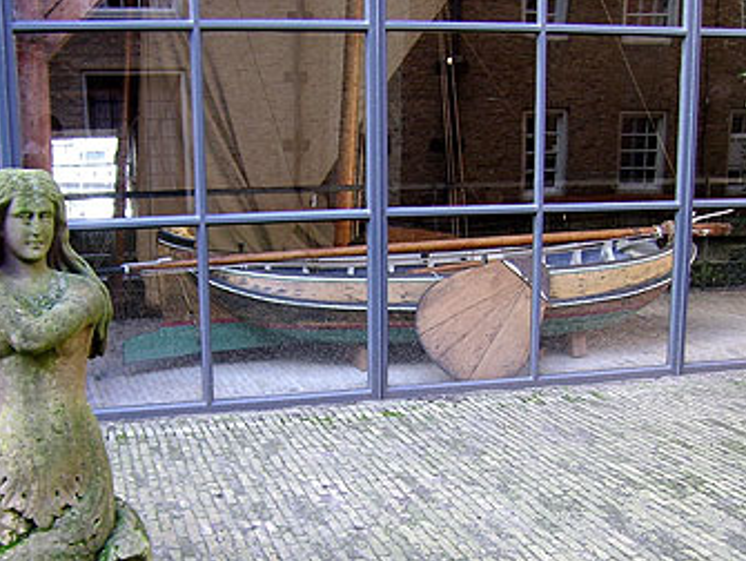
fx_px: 1014
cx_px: 303
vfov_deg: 30.8
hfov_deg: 40.2
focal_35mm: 47
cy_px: 352
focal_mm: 5.95
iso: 100
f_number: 2.8
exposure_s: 1/50
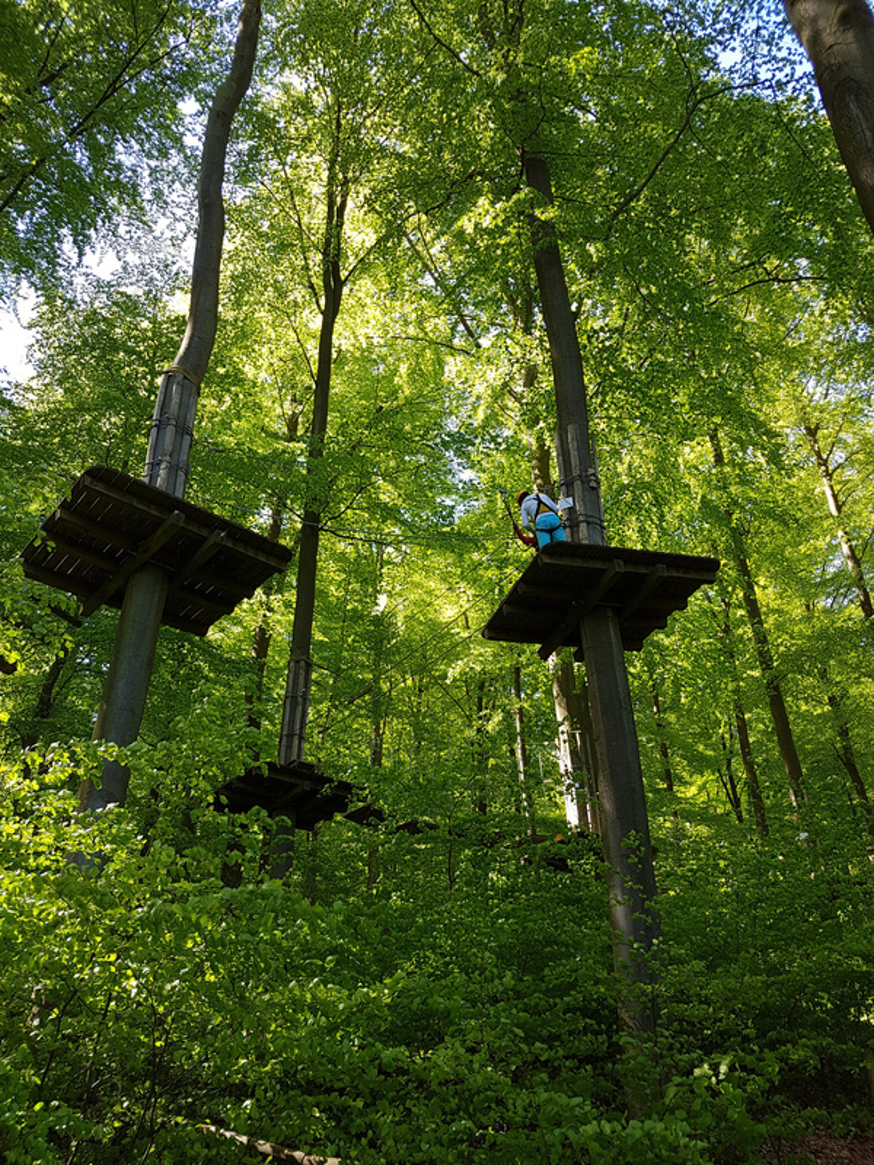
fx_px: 875
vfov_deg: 67.3
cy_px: 582
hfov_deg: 53.1
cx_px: 437
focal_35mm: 26
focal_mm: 4.2
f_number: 1.7
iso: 50
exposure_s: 1/273
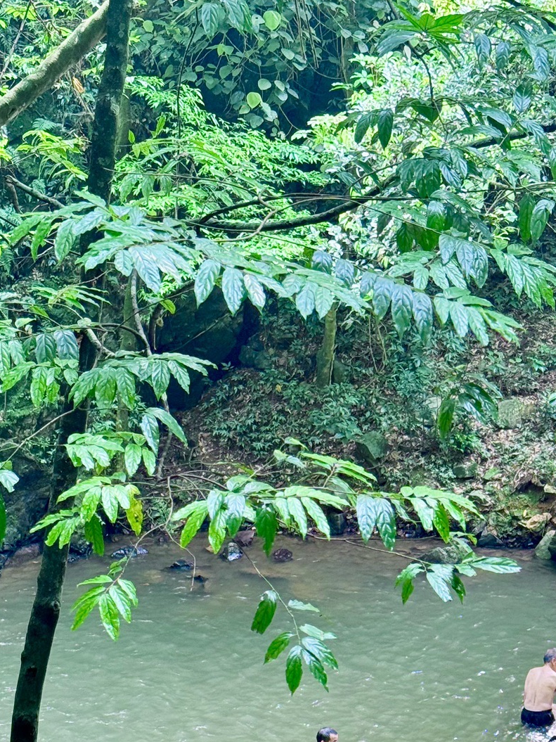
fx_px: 1949
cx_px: 361
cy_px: 637
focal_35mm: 91
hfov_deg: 16.2
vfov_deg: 21.2
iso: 100
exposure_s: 1/60
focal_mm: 6.86
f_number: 1.78
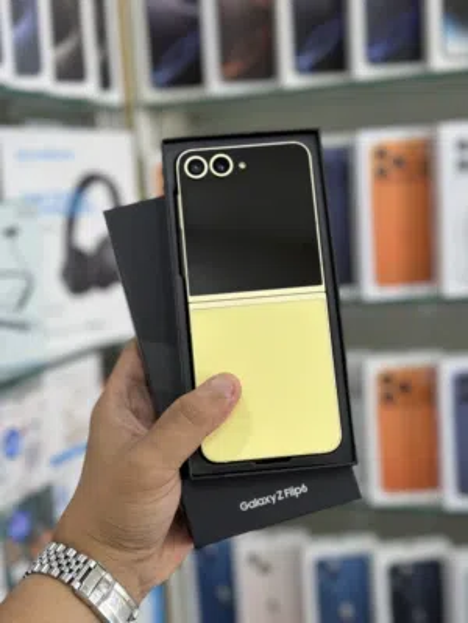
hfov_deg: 30.3
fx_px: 865
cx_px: 234
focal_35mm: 48
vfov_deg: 39.7
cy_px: 312
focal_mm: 6.76
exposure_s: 1/100
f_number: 1.78
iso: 80
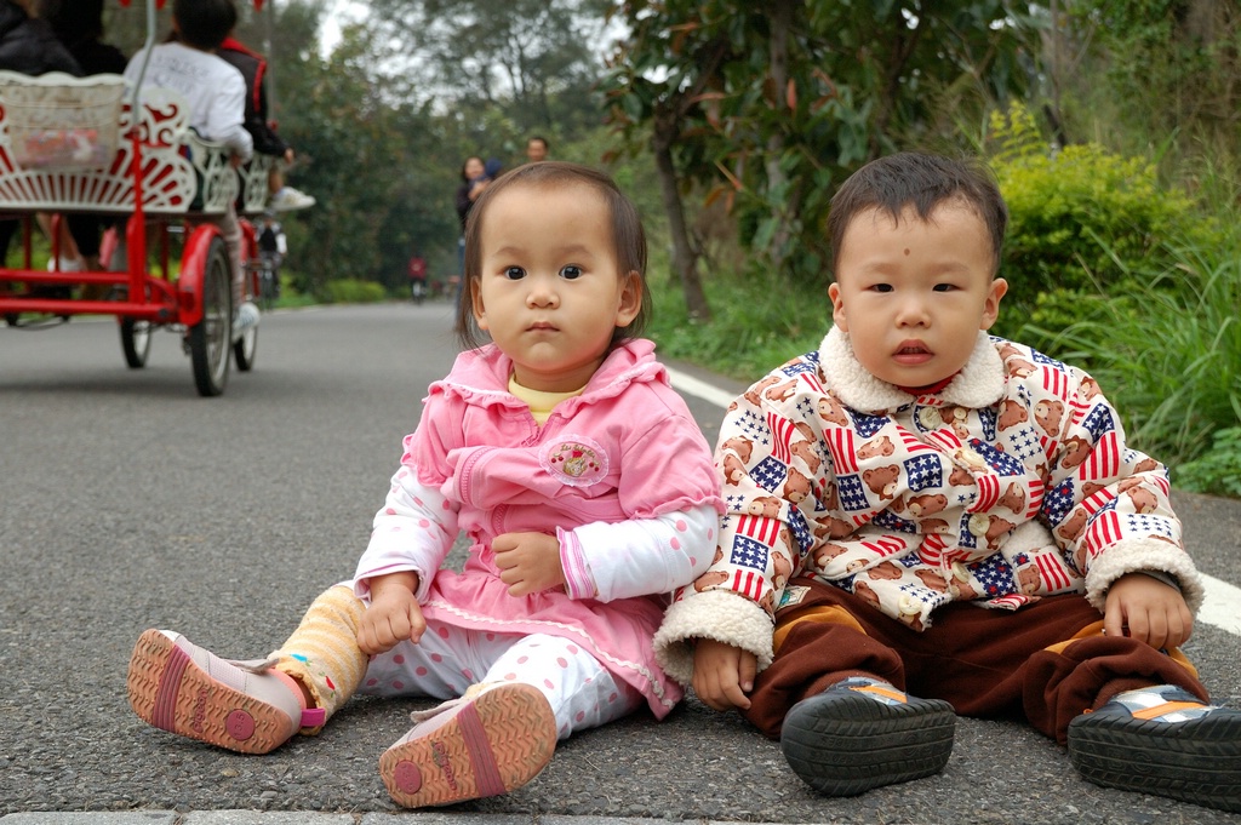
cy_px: 412
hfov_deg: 35.1
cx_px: 620
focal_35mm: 57
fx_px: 1963
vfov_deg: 23.7
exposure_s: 1/250
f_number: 5.6
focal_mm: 38
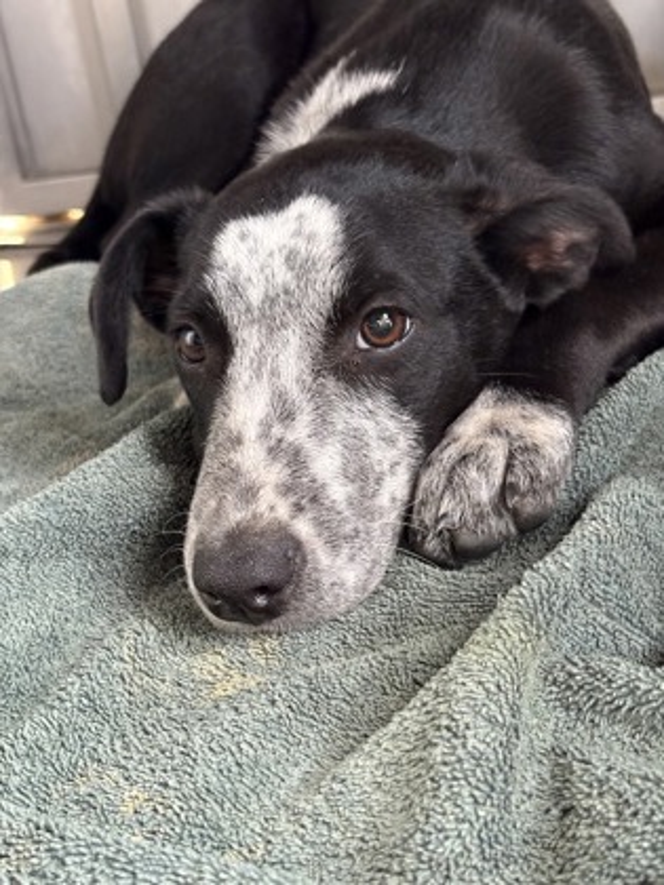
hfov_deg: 28.0
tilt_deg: -19.8
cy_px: 442
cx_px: 332
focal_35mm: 52
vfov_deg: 36.8
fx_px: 1330
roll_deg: +7.8
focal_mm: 5.96
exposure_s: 1/36
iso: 320
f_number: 1.6
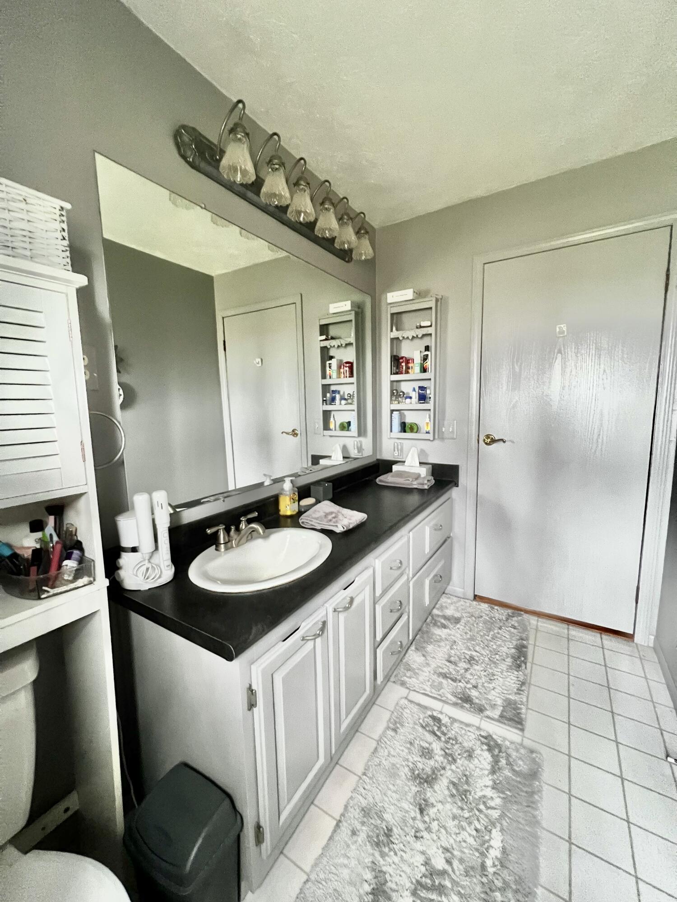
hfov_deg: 89.9
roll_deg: +1.5
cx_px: 338
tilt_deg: -7.9
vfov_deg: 106.2
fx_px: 339
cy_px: 451
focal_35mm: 13
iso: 640
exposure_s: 1/60
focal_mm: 1.57
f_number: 1.8
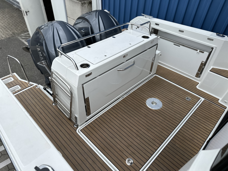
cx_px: 114
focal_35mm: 24
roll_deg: -2.4
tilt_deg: -40.6
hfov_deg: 71.6
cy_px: 86
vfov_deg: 56.8
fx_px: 158
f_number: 1.78
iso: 80
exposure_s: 1/1692
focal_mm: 6.86
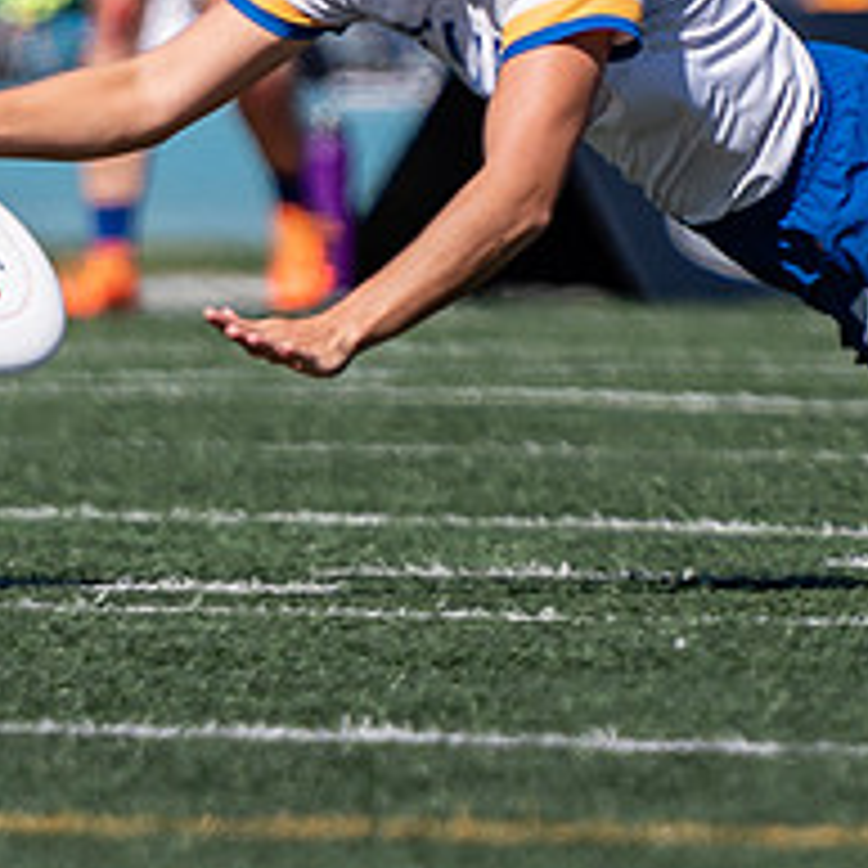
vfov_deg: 1.3
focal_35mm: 1342
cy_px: 1014
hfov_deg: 1.3
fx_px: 38072
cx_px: 985
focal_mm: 200
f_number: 2.8
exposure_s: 1/2500
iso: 100
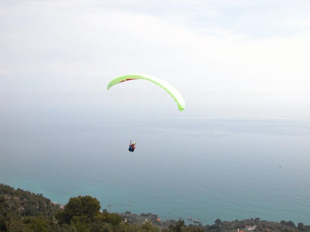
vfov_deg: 40.7
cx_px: 155
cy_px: 116
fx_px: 313
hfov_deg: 52.6
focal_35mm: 35
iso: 200
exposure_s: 1/2000
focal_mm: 8.9
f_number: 4.5
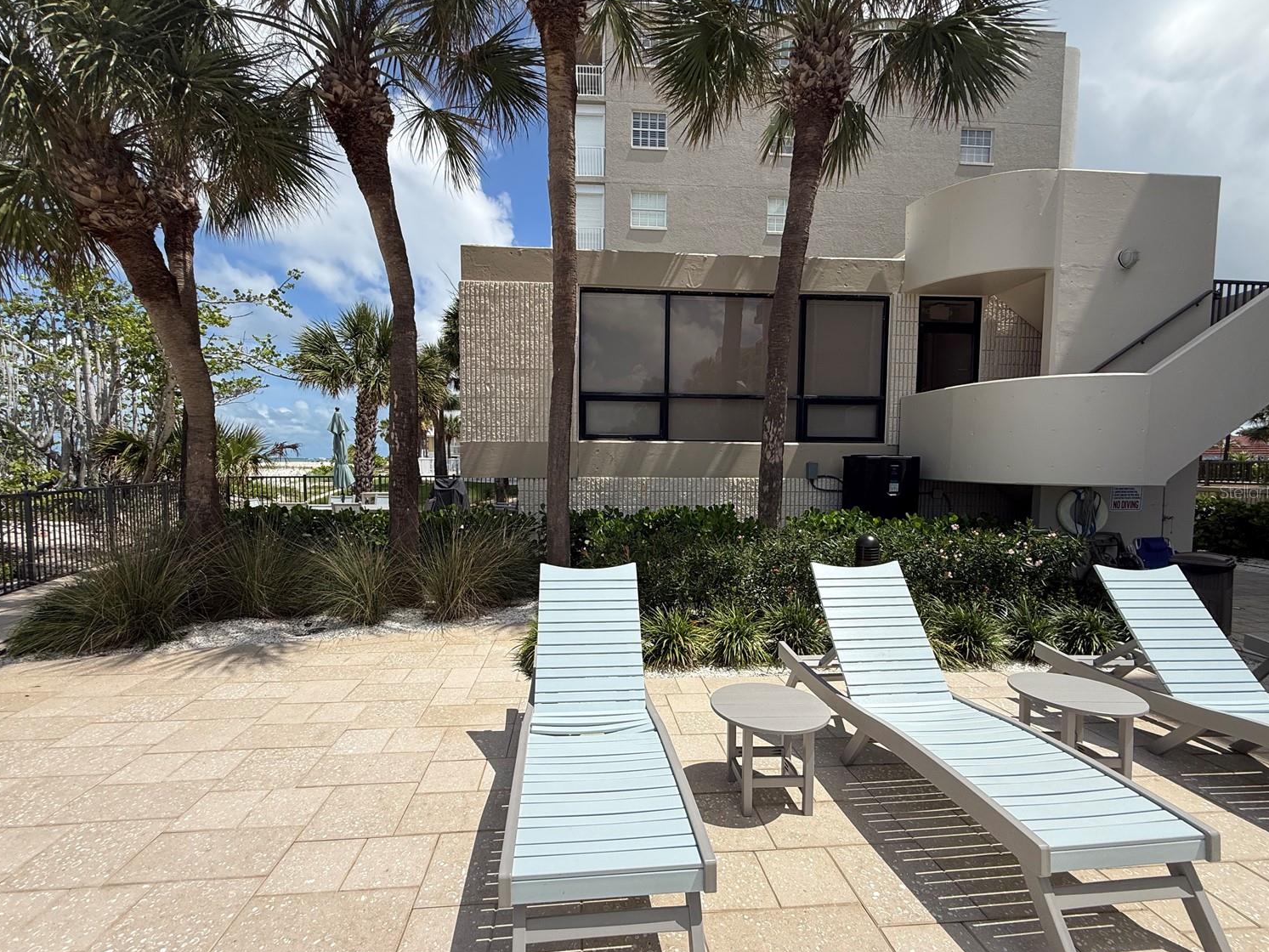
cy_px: 491
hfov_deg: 98.1
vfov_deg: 81.7
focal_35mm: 15
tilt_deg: -2.1
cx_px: 620
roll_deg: -0.6
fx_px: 550
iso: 50
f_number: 2.2
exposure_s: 1/2976
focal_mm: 2.22
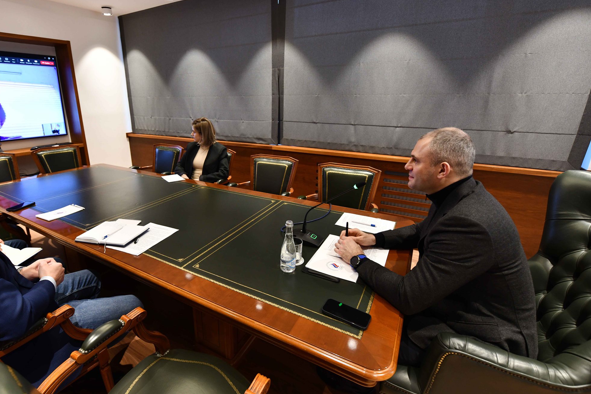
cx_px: 259
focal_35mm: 17
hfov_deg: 92.8
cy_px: 180
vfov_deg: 70.3
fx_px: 279
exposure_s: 1/160
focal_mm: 14
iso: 1100
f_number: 4
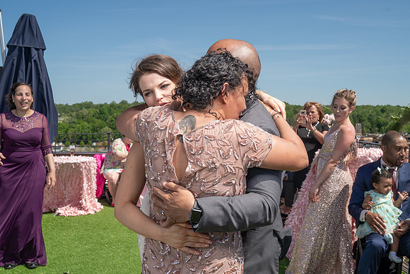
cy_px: 122
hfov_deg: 48.5
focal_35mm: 40
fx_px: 454
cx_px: 227
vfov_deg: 33.5
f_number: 7.1
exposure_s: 1/250
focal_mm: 35
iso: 50
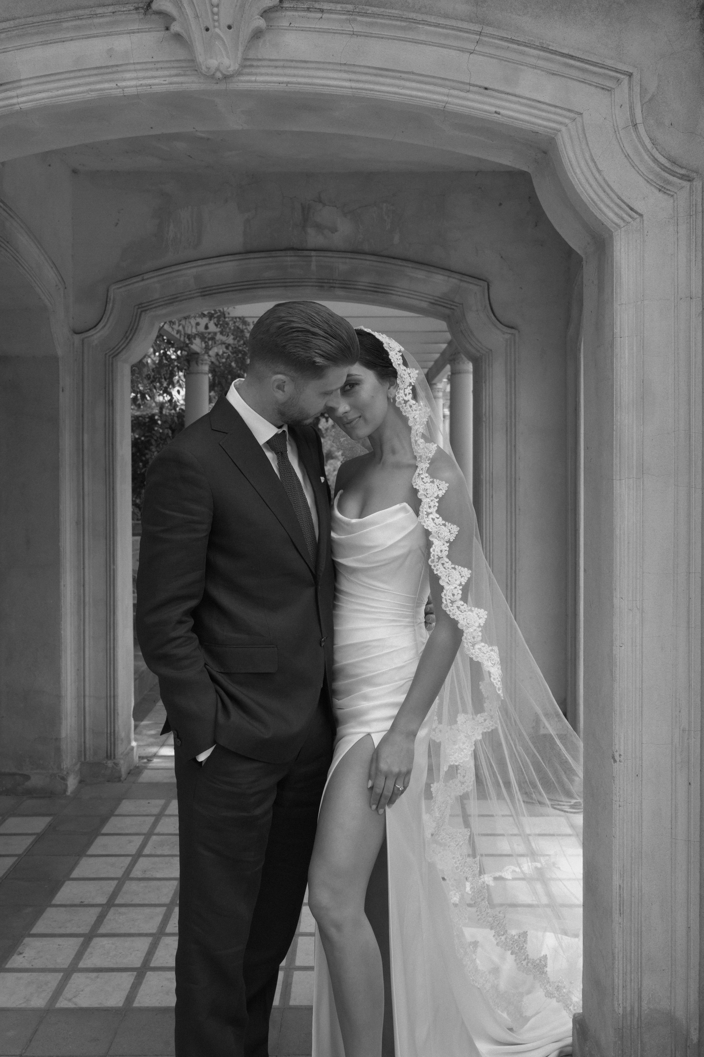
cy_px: 528
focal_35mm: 33
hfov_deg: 40.0
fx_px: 968
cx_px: 352
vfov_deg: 57.2
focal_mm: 33
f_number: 6.3
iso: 400
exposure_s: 1/250
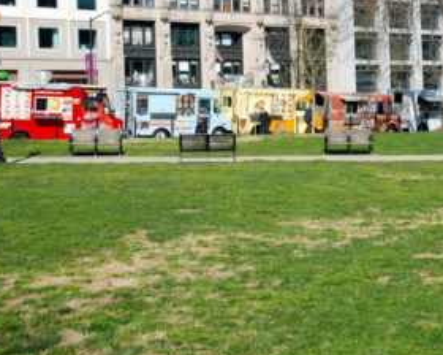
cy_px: 107
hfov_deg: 29.2
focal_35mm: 63
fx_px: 824
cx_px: 373
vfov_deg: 24.1
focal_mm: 25
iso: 100
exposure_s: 1/125
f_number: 11
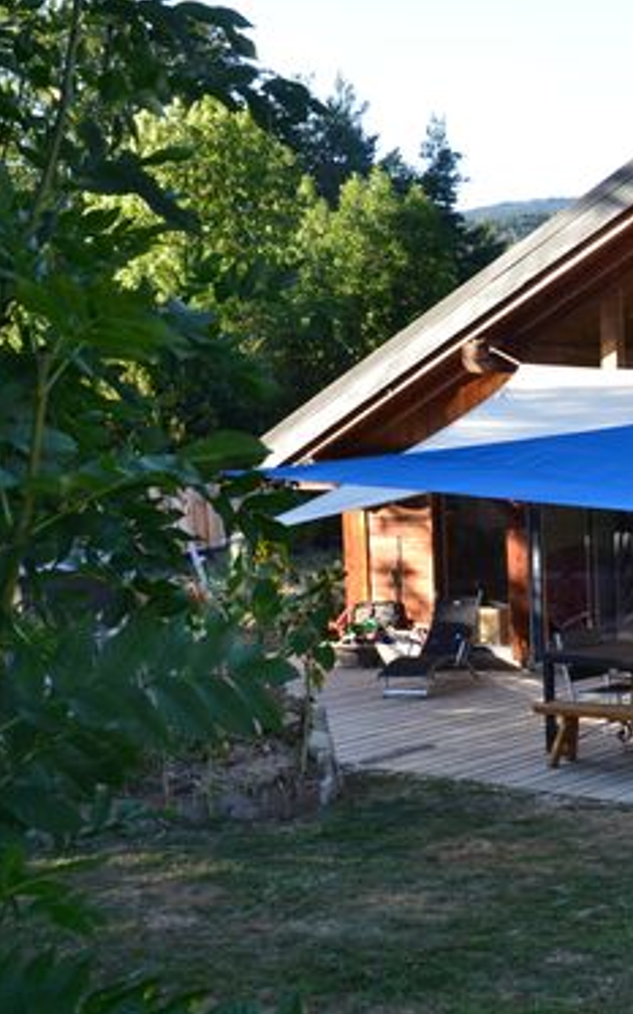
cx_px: 720
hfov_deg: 20.8
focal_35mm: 59
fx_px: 1629
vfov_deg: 34.5
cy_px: 492
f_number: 9
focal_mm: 24
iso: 400
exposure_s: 1/125
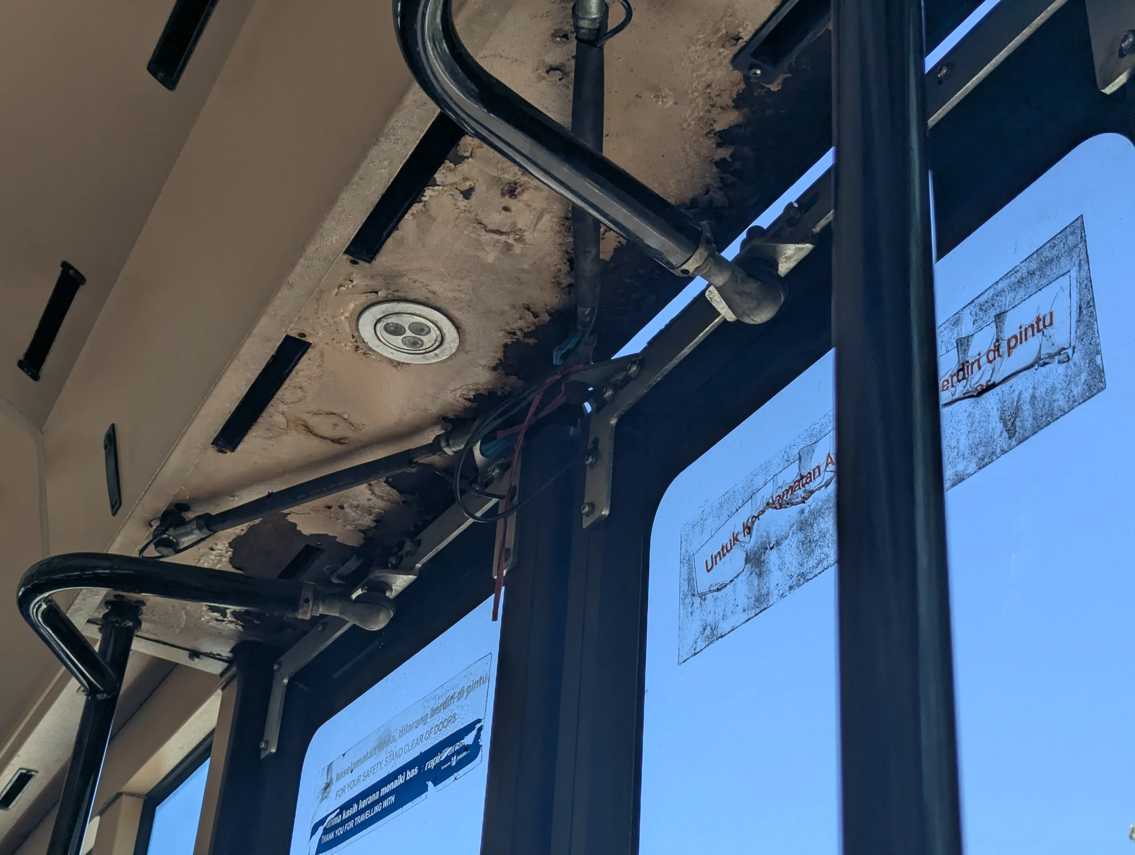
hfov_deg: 39.6
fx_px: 1576
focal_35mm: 48
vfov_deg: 30.3
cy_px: 428
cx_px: 568
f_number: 1.85
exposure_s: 1/844
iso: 46
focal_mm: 6.81
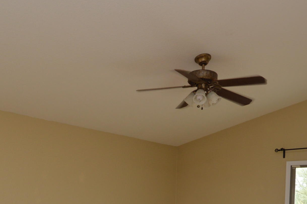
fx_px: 315
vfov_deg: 32.7
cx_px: 168
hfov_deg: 51.9
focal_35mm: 37
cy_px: 208
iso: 400
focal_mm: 10
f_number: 5
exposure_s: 1/100
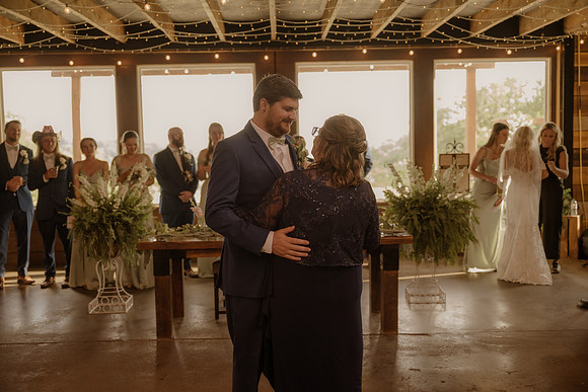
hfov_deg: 45.4
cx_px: 294
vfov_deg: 31.2
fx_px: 702
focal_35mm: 43
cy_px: 196
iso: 1000
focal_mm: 43
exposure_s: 1/200
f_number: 2.8
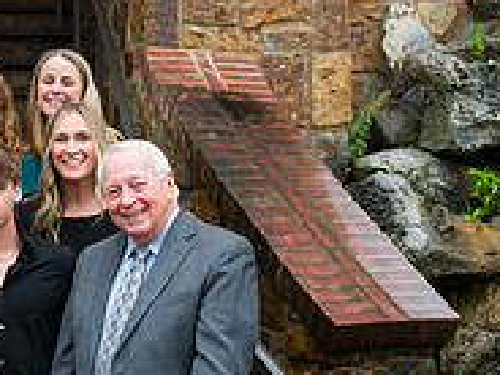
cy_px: 264
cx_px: -97
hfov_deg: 18.5
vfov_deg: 14.6
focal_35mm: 101
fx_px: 1459
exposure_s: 1/400
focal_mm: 32
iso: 320
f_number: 4
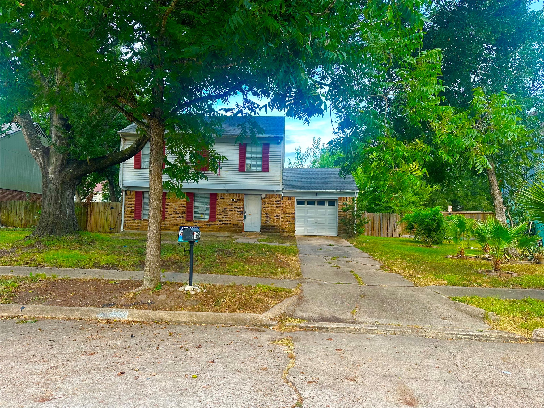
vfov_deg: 56.8
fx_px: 377
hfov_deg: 71.6
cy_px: 204
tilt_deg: +2.7
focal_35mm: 24
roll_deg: -1.3
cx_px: 272
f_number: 1.78
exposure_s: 1/248
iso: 80
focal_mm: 6.86
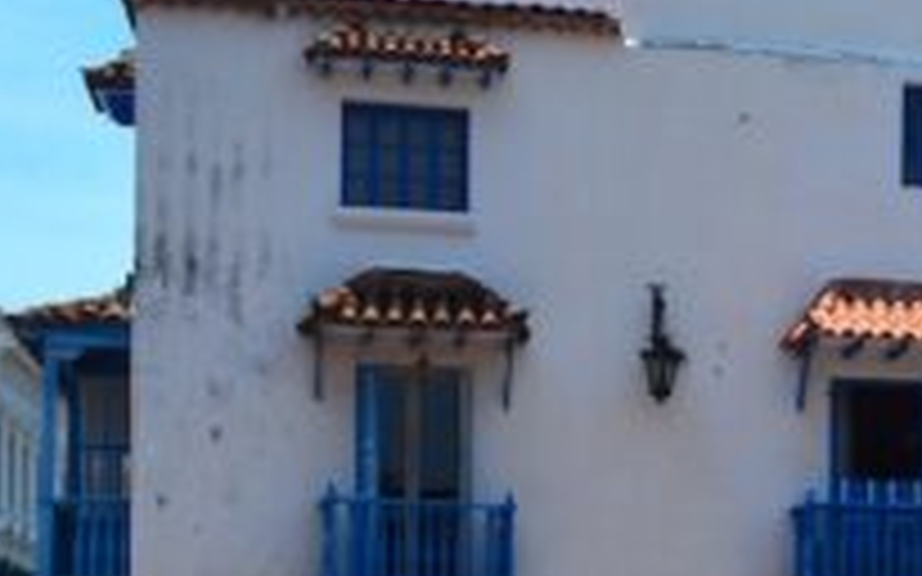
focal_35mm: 131
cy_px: 770
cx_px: 1237
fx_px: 3291
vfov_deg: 9.8
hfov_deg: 15.1
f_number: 11
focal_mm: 22
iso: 400
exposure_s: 1/500
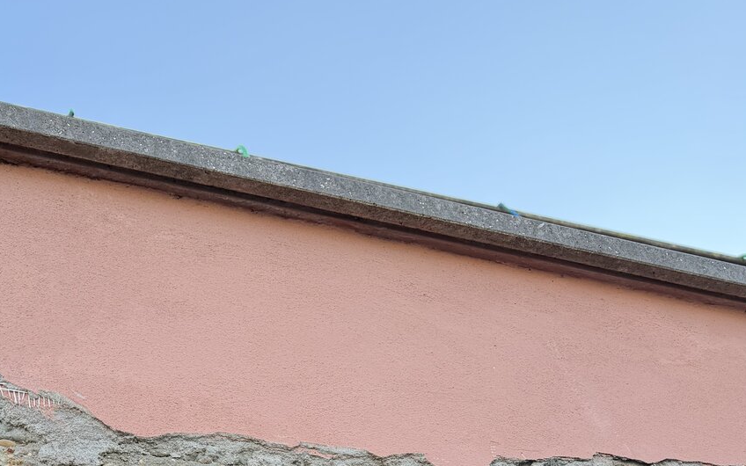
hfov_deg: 41.6
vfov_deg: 22.5
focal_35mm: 48
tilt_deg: +24.9
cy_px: 678
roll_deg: +7.0
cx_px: 300
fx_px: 976
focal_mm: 6.76
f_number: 1.78
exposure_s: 1/517
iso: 100
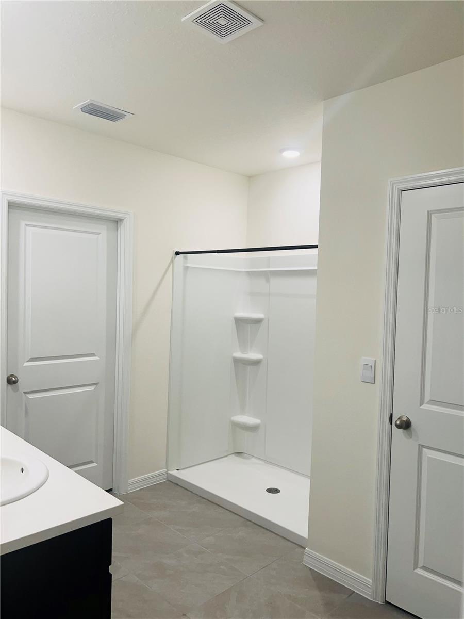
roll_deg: -2.0
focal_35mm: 26
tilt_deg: -2.2
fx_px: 465
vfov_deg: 67.3
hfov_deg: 53.1
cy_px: 310
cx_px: 232
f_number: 1.5
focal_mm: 5.7
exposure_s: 1/120
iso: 100
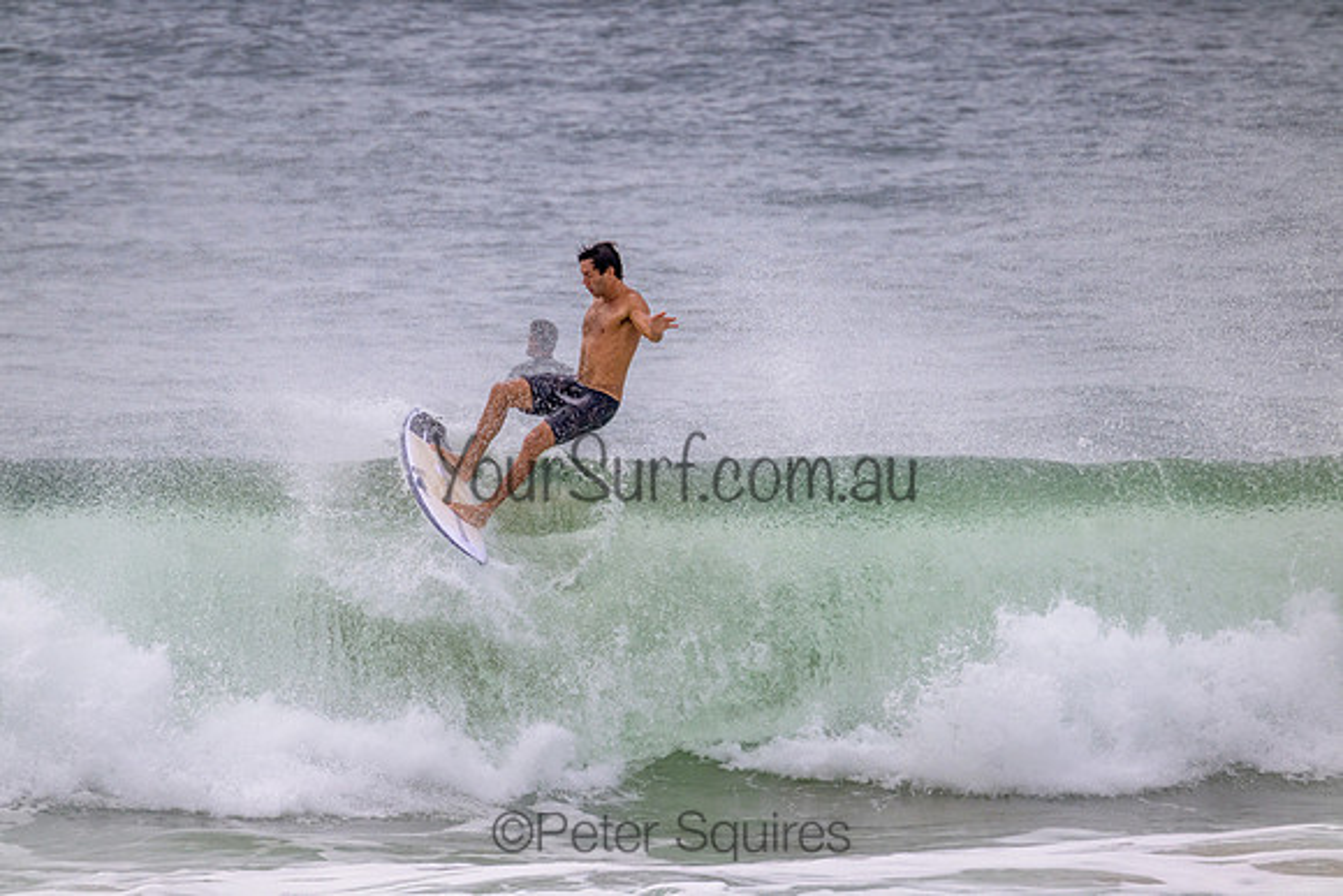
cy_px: 448
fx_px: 29850
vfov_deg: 1.7
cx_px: 672
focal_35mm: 800
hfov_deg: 2.6
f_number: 11
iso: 1250
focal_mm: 800
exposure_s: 1/2000
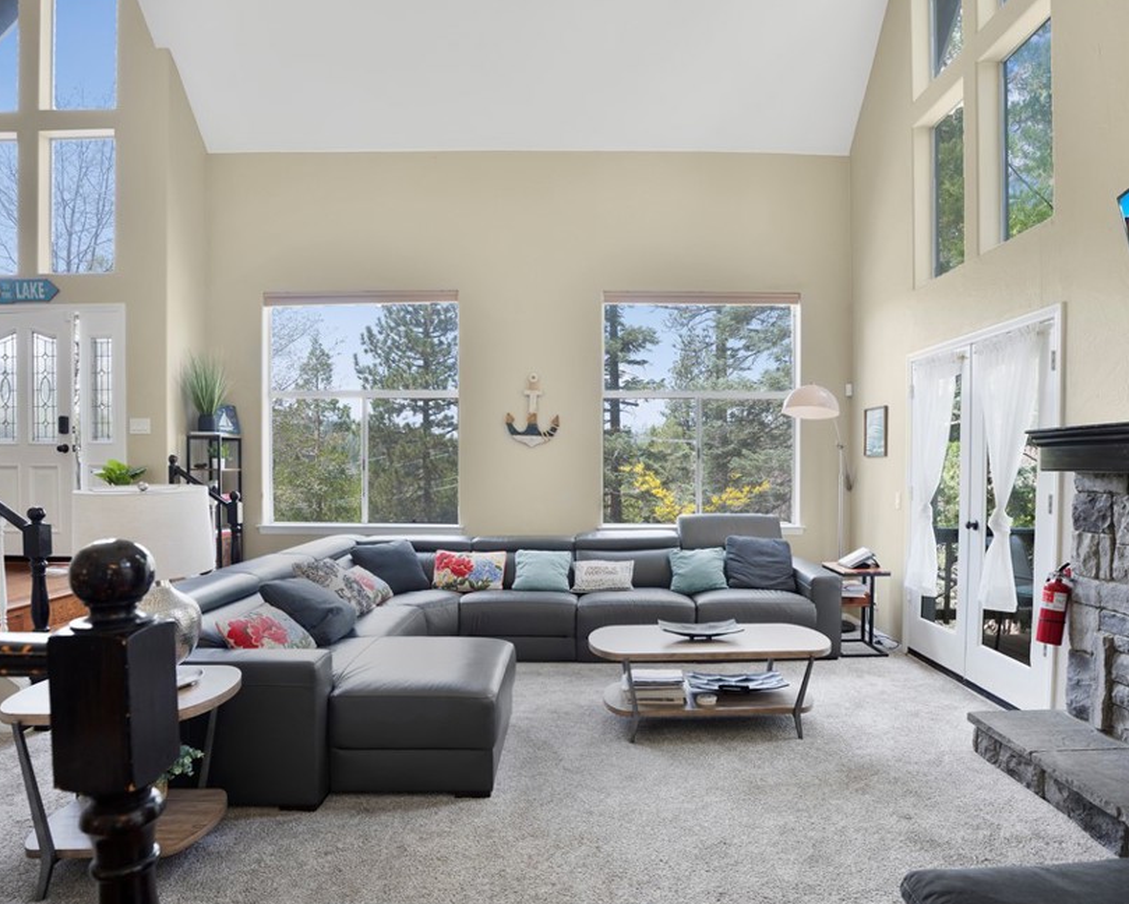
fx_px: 635
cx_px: 615
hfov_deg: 83.1
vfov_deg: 70.9
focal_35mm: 19
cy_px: 464
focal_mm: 16
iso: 800
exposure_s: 1/15
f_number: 5.6
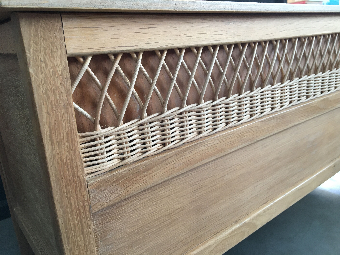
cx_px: 170
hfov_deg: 61.7
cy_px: 128
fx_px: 285
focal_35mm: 29
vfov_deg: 48.2
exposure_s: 1/33
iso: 100
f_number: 2.2
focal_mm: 4.15
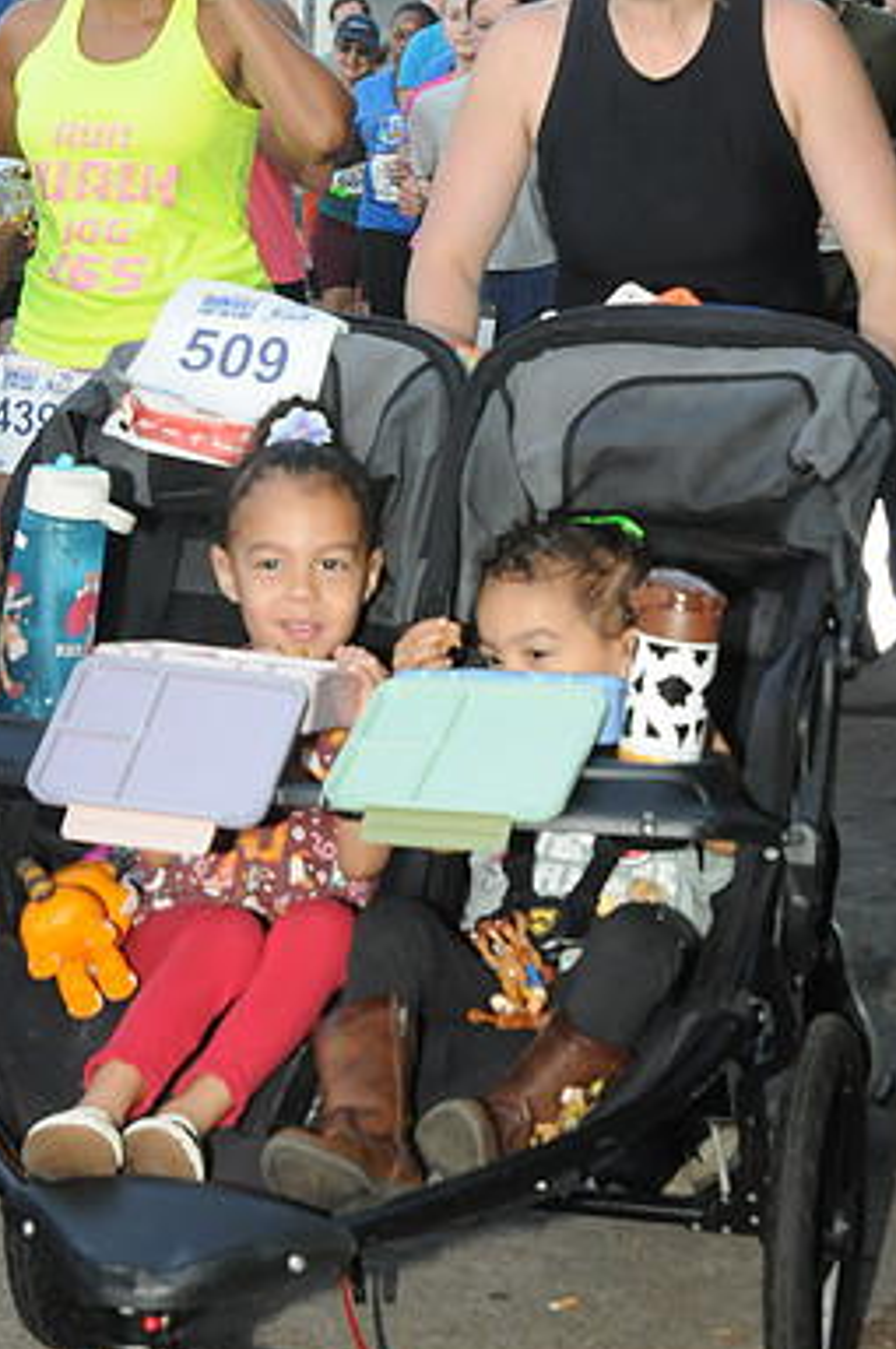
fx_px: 3219
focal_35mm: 86
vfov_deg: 23.6
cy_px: 566
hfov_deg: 15.8
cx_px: 536
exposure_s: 1/250
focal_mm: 38
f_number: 10
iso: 800
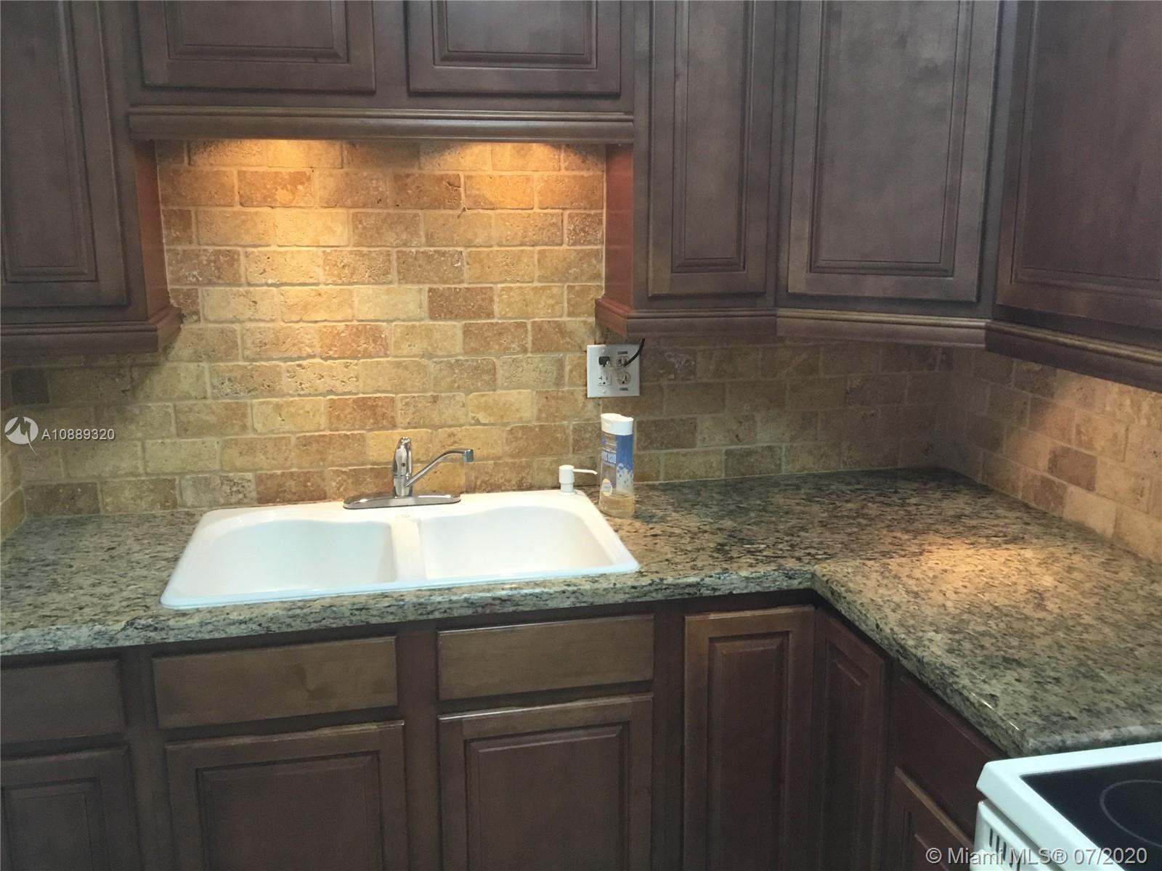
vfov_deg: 45.4
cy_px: 436
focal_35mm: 31
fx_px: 1041
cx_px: 581
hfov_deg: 58.4
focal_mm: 3.3
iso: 100
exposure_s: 1/30
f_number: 2.4
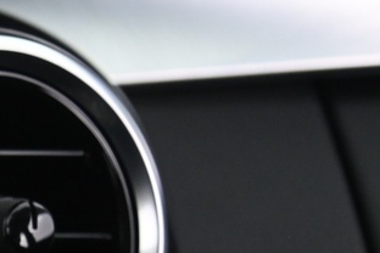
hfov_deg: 8.2
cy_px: 601
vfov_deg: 5.8
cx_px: -555
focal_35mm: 229
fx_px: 2417
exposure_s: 1/20
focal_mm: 44
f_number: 4
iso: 2000
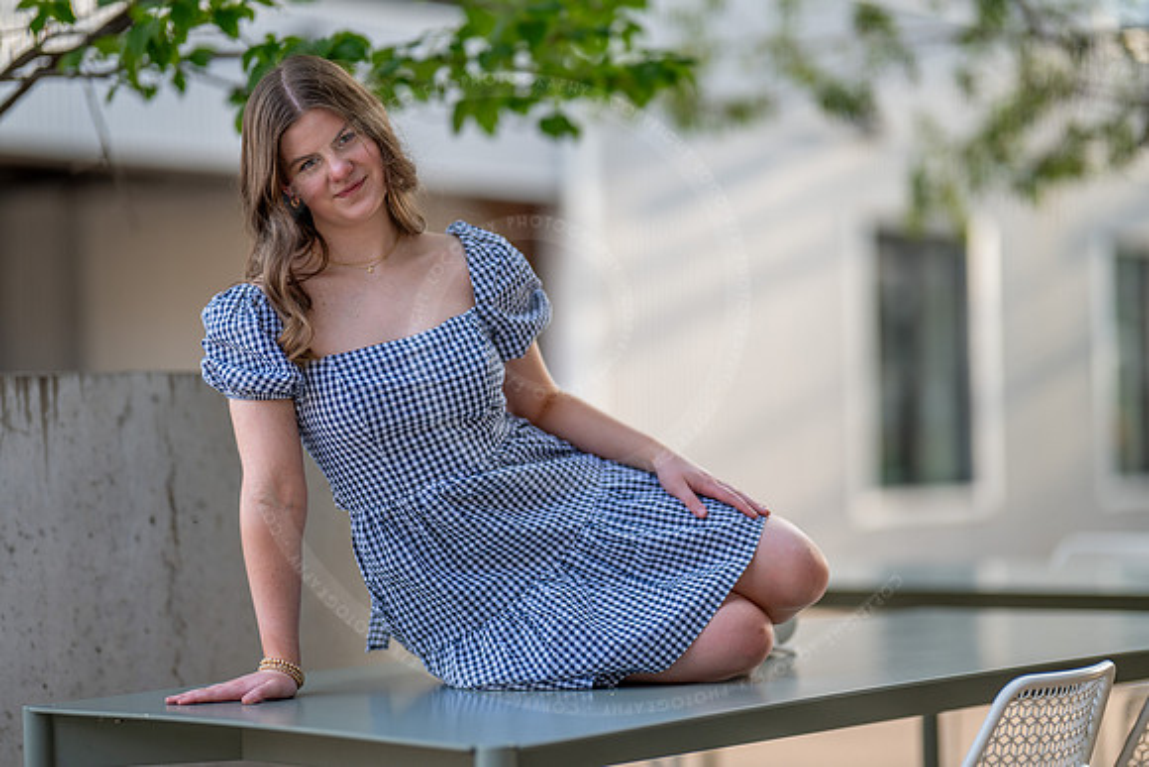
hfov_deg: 23.9
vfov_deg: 16.1
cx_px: 574
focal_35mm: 85
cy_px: 384
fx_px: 2713
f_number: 1.2
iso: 200
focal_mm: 85
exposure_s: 1/1000
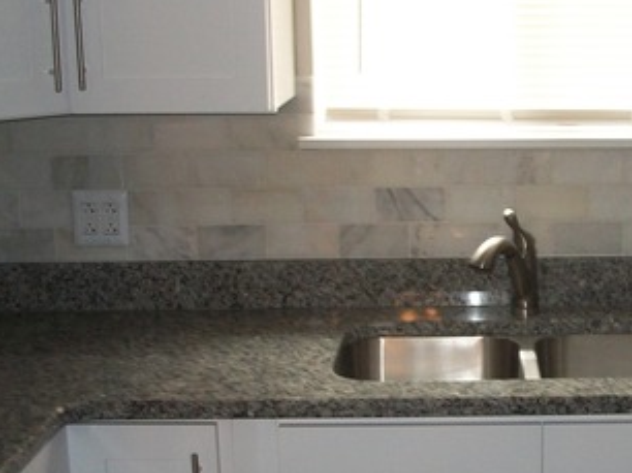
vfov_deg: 21.9
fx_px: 1222
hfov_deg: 28.5
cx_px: 483
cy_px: 260
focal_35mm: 67
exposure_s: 1/30
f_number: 2.9
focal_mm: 5.7
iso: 160
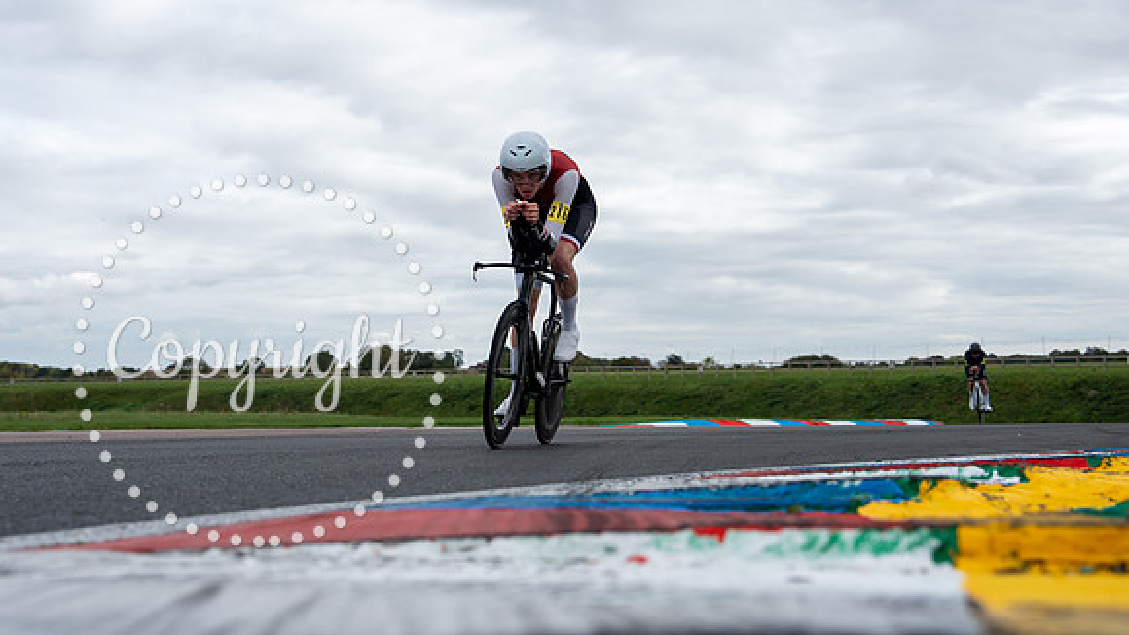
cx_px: 516
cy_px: 347
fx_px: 1841
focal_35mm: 61
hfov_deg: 34.1
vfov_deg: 19.6
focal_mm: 46
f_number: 3.5
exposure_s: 1/1000
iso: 100
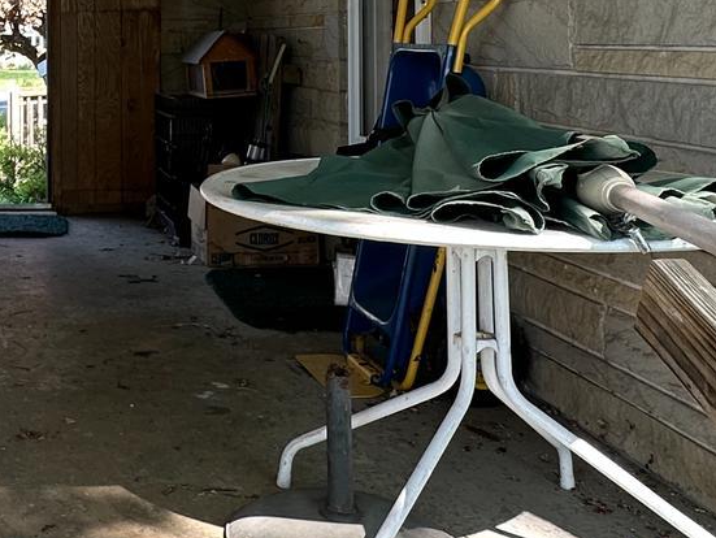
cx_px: -5
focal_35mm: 52
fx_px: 1076
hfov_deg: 33.5
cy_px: 16
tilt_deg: +1.1
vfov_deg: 26.7
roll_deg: +0.4
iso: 64
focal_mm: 2.22
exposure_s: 1/99
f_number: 2.2
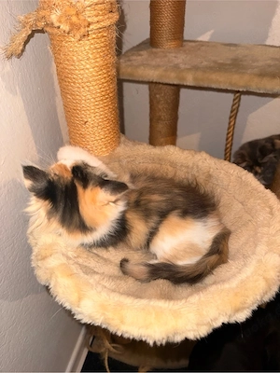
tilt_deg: -38.2
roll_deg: +1.3
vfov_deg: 71.6
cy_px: 186
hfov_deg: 56.8
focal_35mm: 24
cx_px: 140
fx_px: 259
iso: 64
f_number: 1.78
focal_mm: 6.76
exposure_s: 1/18
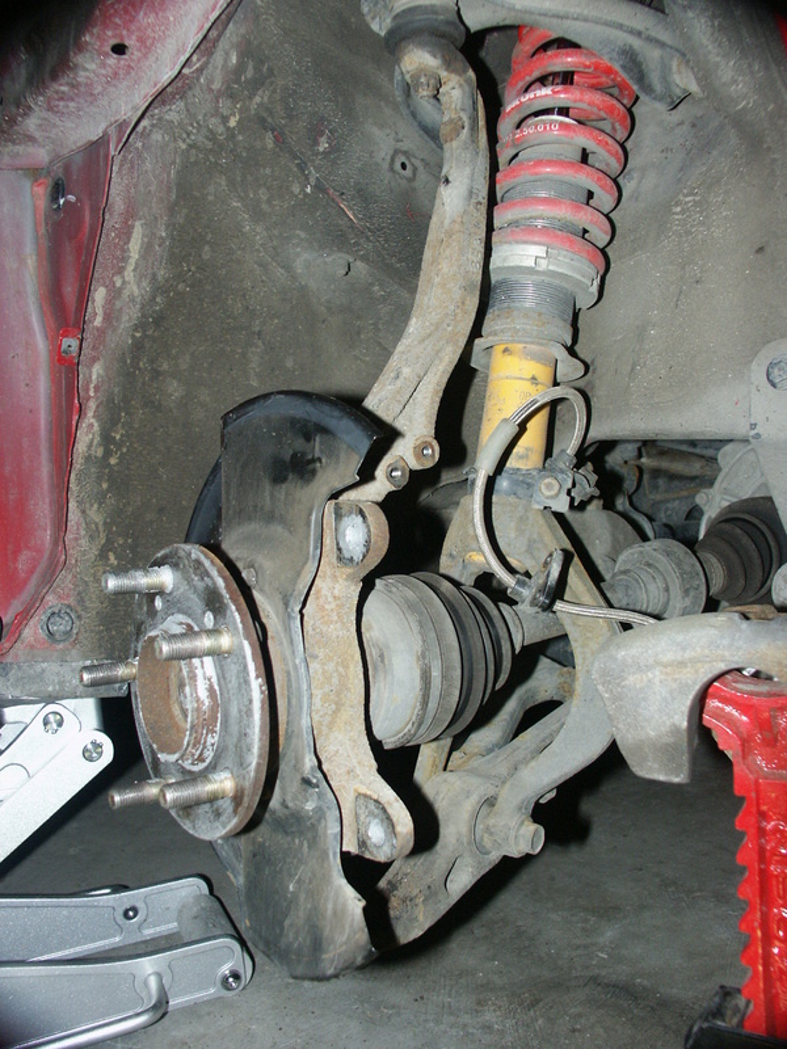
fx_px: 1000
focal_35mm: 33
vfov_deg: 55.4
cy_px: 524
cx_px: 394
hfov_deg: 42.9
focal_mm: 8.57
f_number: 2.8
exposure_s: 1/45
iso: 200
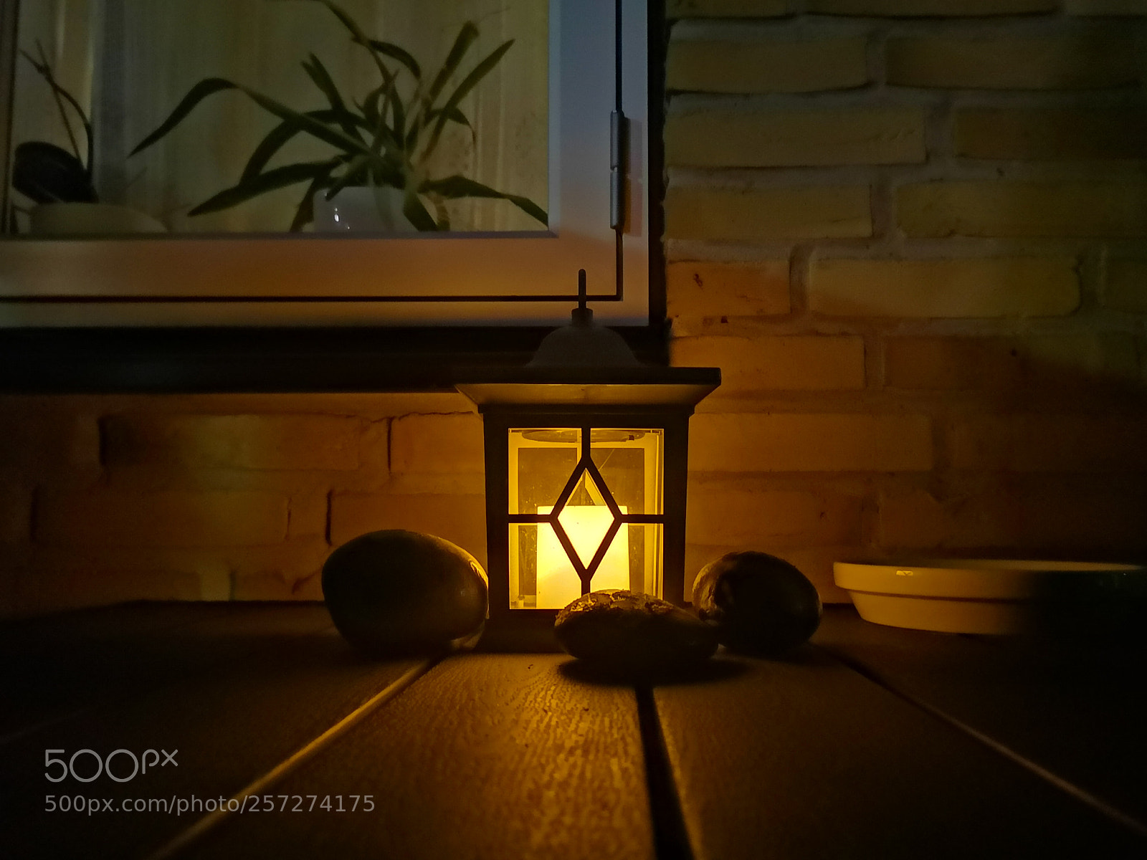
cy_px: 430
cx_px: 574
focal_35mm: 27
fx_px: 895
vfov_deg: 51.4
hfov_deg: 65.3
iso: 3200
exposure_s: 5
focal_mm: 3.95
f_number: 1.8
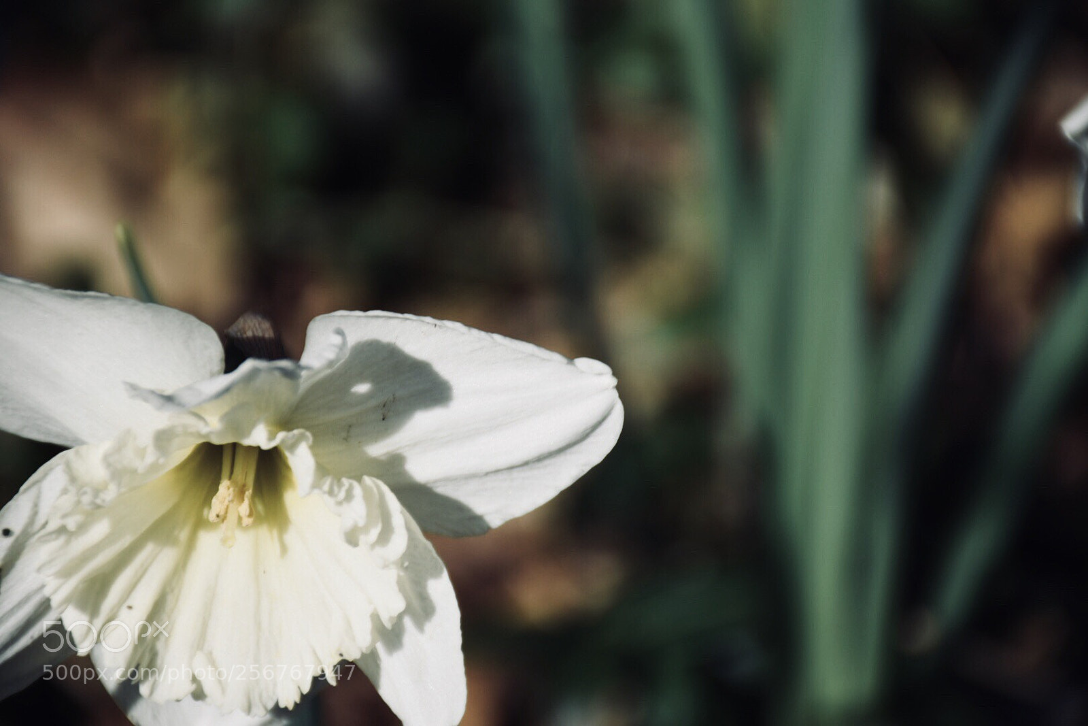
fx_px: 6347
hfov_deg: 9.8
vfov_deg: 6.5
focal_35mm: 210
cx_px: 544
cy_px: 363
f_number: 5.6
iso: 100
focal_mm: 140
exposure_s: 1/800
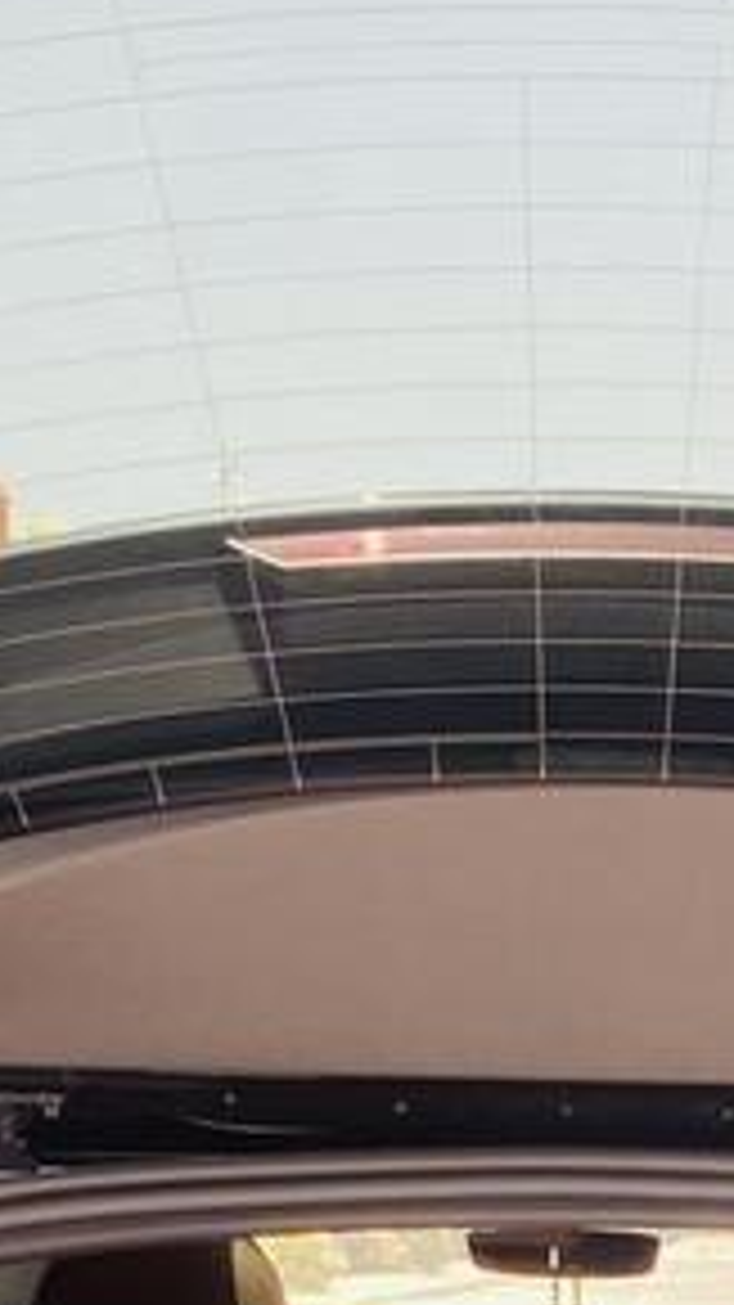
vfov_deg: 21.8
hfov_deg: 14.1
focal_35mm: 85
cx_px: 671
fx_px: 2943
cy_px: 1816
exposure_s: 1/175
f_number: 1.8
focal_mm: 4.25
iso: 32
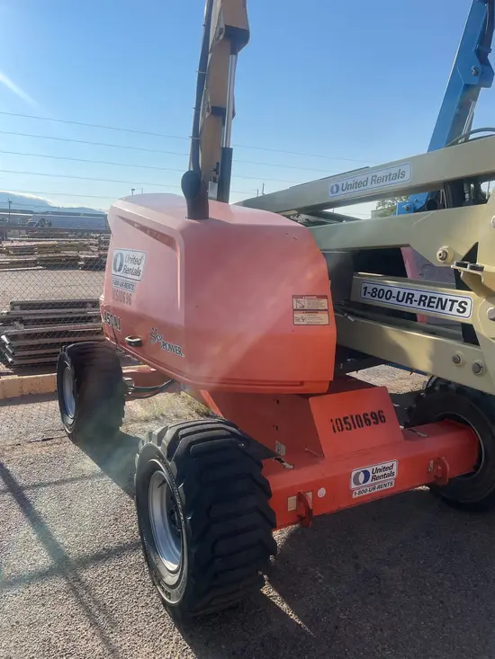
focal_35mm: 26
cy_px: 330
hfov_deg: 53.1
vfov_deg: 67.3
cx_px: 248
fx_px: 496
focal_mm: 4.2
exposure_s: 1/3861
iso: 32
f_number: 1.6
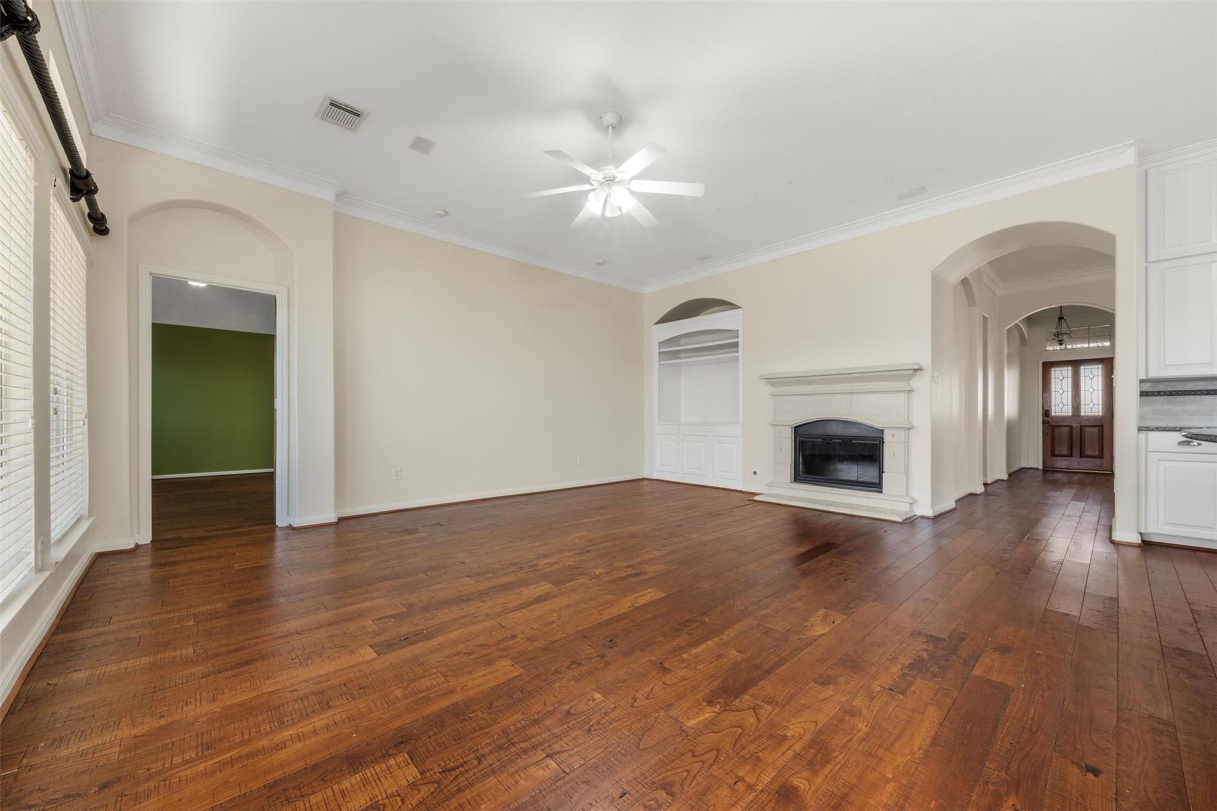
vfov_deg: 81.2
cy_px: 406
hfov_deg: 104.3
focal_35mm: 14
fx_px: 473
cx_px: 608
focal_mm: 14
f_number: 9
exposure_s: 5
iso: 250
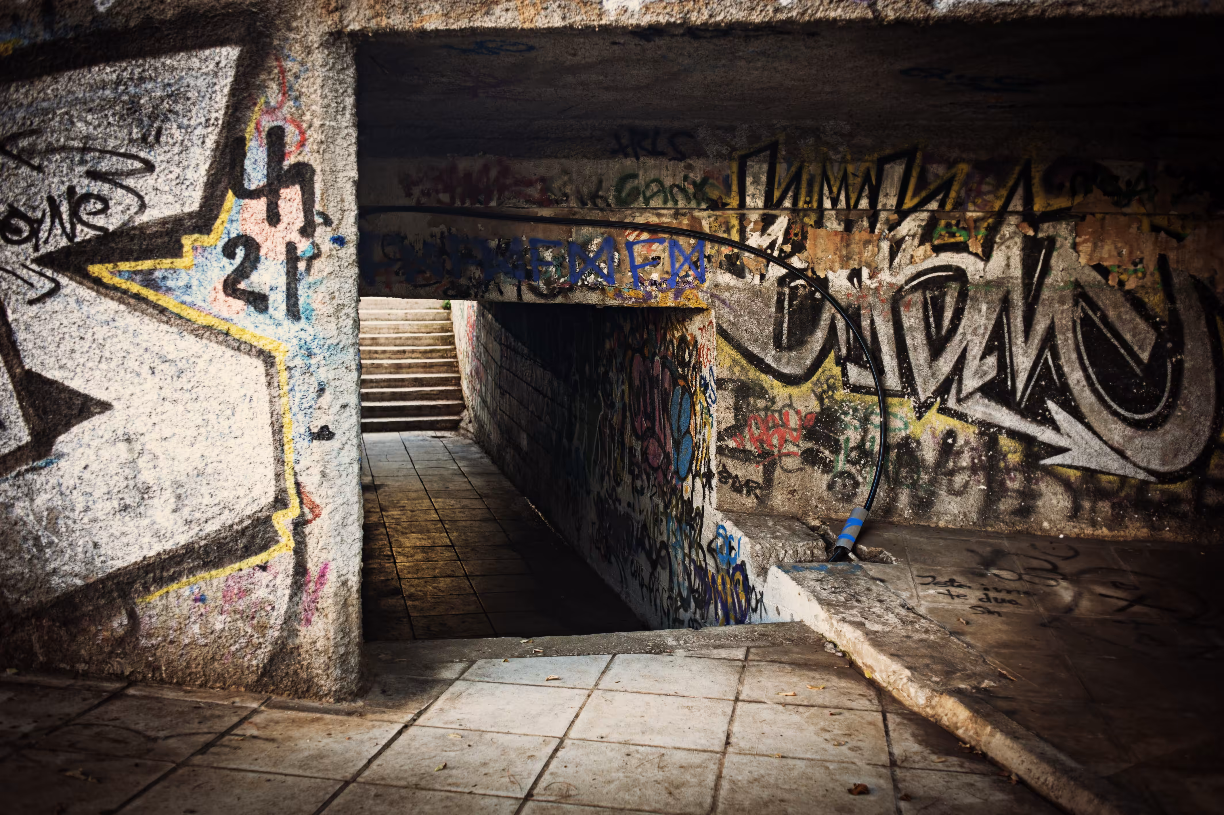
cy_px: 408
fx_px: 1189
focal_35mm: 35
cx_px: 612
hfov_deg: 54.5
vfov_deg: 37.8
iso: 200
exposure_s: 1/80
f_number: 4
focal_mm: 35
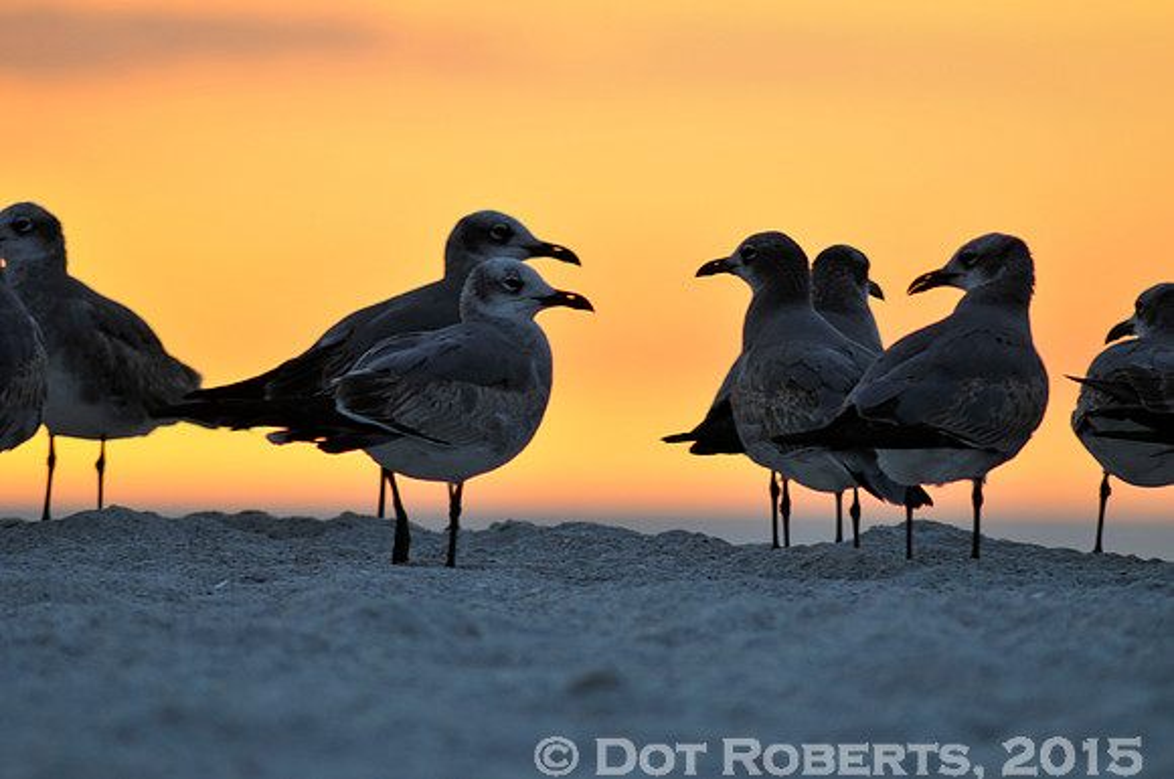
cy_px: 390
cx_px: 587
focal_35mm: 450
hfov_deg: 4.6
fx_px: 14654
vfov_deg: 3.0
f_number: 7.1
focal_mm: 300
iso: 200
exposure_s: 1/200
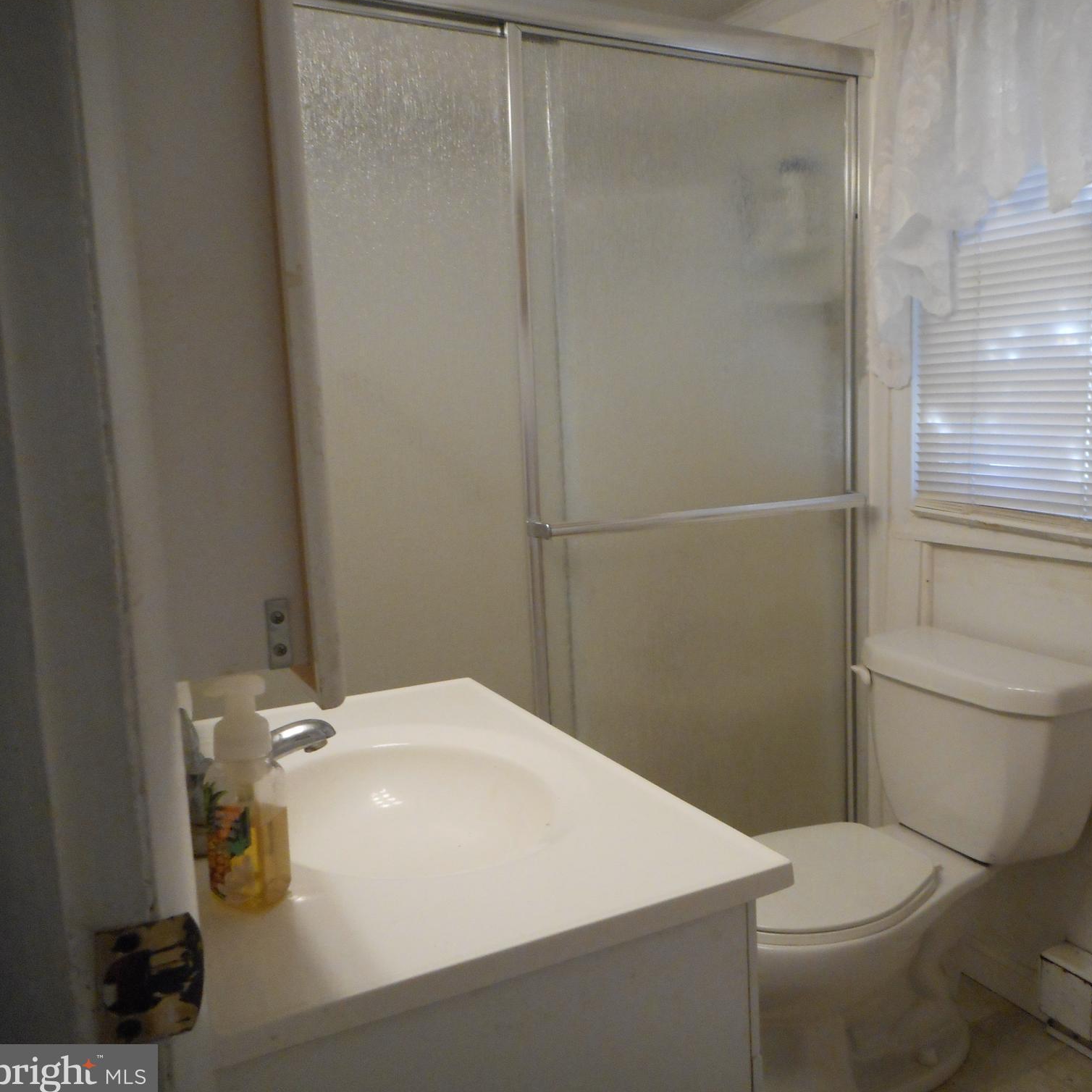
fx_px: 1071
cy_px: 547
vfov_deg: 54.0
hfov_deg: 53.1
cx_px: 718
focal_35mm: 30
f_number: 3.7
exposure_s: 1/15
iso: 400
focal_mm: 4.5
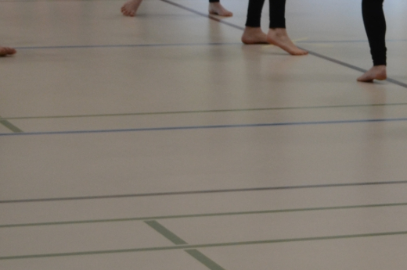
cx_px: 792
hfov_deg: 9.6
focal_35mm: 201
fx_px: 2271
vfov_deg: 6.8
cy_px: 25
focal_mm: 34
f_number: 5.6
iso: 400
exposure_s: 1/125
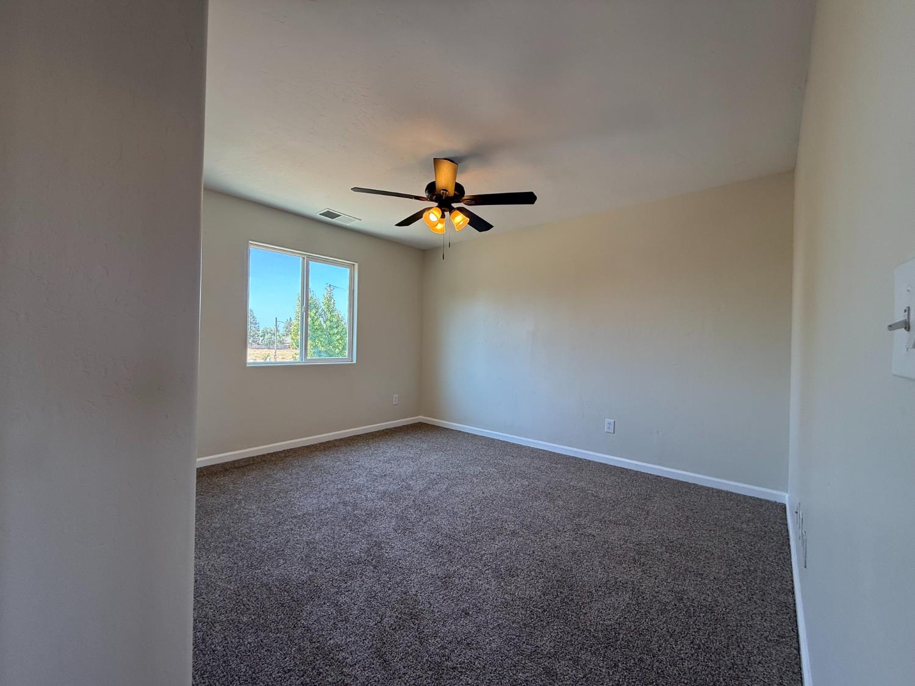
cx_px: 458
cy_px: 343
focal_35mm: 14
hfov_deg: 102.1
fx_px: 370
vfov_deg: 85.7
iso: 80
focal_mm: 2.22
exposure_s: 1/120
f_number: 2.2
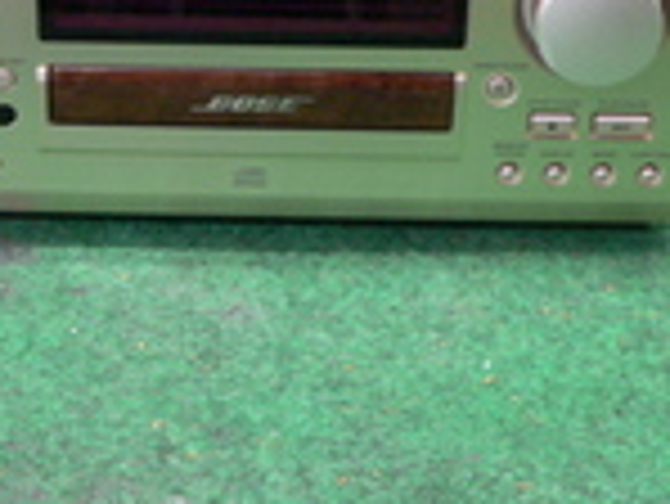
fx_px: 2073
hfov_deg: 18.3
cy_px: -97
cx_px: 193
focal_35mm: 107
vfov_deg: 13.5
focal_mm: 7
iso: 200
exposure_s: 1/13
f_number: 2.8
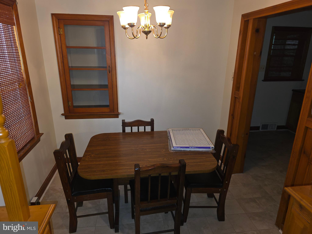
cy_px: 117
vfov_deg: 58.9
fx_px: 207
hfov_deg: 73.9
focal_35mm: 23
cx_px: 156
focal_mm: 6.3
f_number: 1.7
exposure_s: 1/24
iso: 100
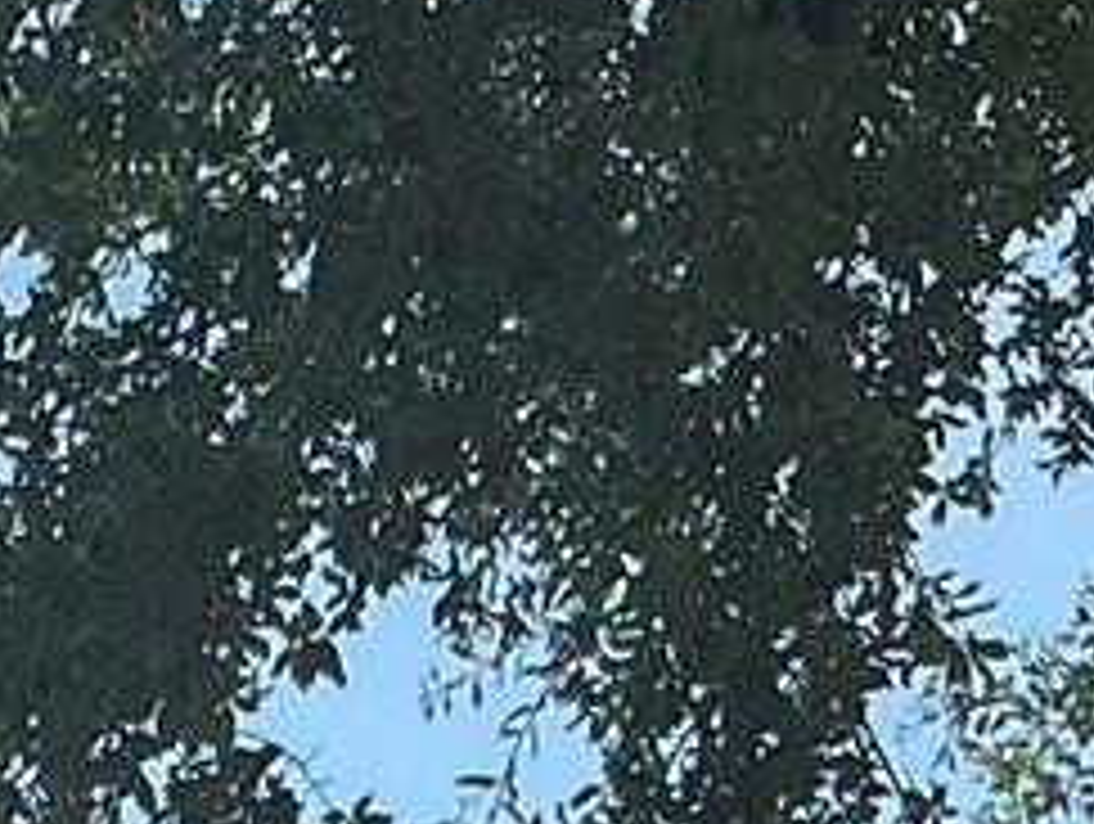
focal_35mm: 184
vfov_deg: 7.1
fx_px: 5824
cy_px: 2562
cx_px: -878
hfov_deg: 10.1
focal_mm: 3
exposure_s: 1/1577
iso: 25
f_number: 1.8
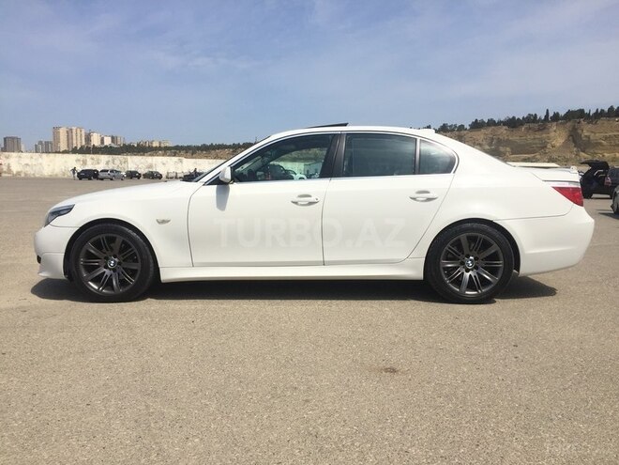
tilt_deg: -6.1
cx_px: 310
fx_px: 519
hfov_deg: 61.7
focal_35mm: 29
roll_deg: -1.6
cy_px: 232
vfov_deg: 48.2
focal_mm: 4.15
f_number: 2.2
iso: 32
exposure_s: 1/4950
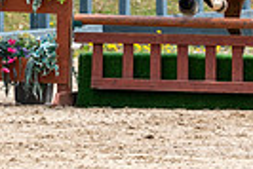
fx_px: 7690
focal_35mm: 1093
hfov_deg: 1.9
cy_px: -185
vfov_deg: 1.3
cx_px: 226
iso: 125
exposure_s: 1/320
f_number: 5.6
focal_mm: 250
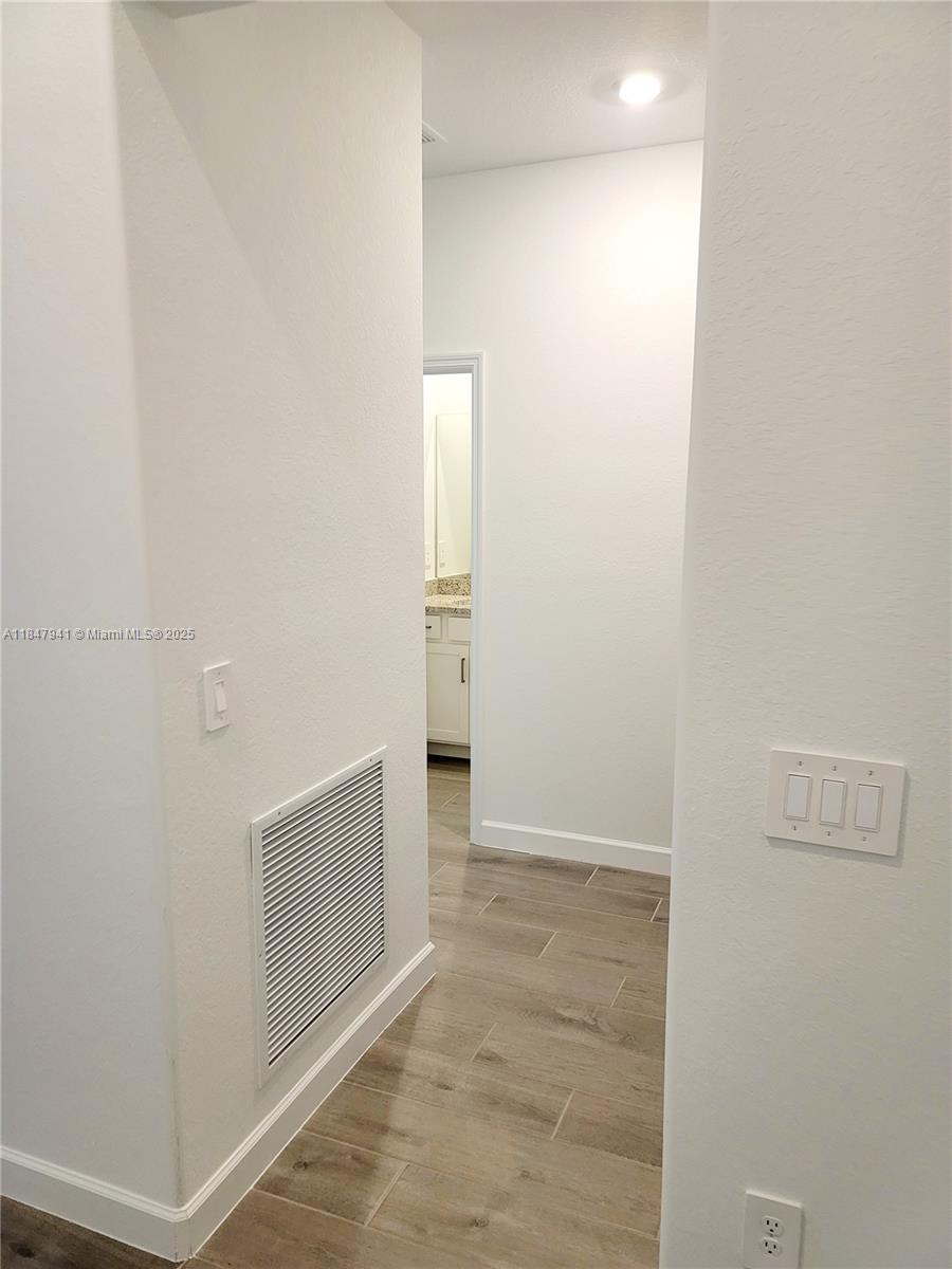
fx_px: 917
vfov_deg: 69.4
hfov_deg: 54.9
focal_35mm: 25
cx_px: 476
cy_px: 634
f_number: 1.8
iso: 320
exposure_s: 1/120
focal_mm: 7
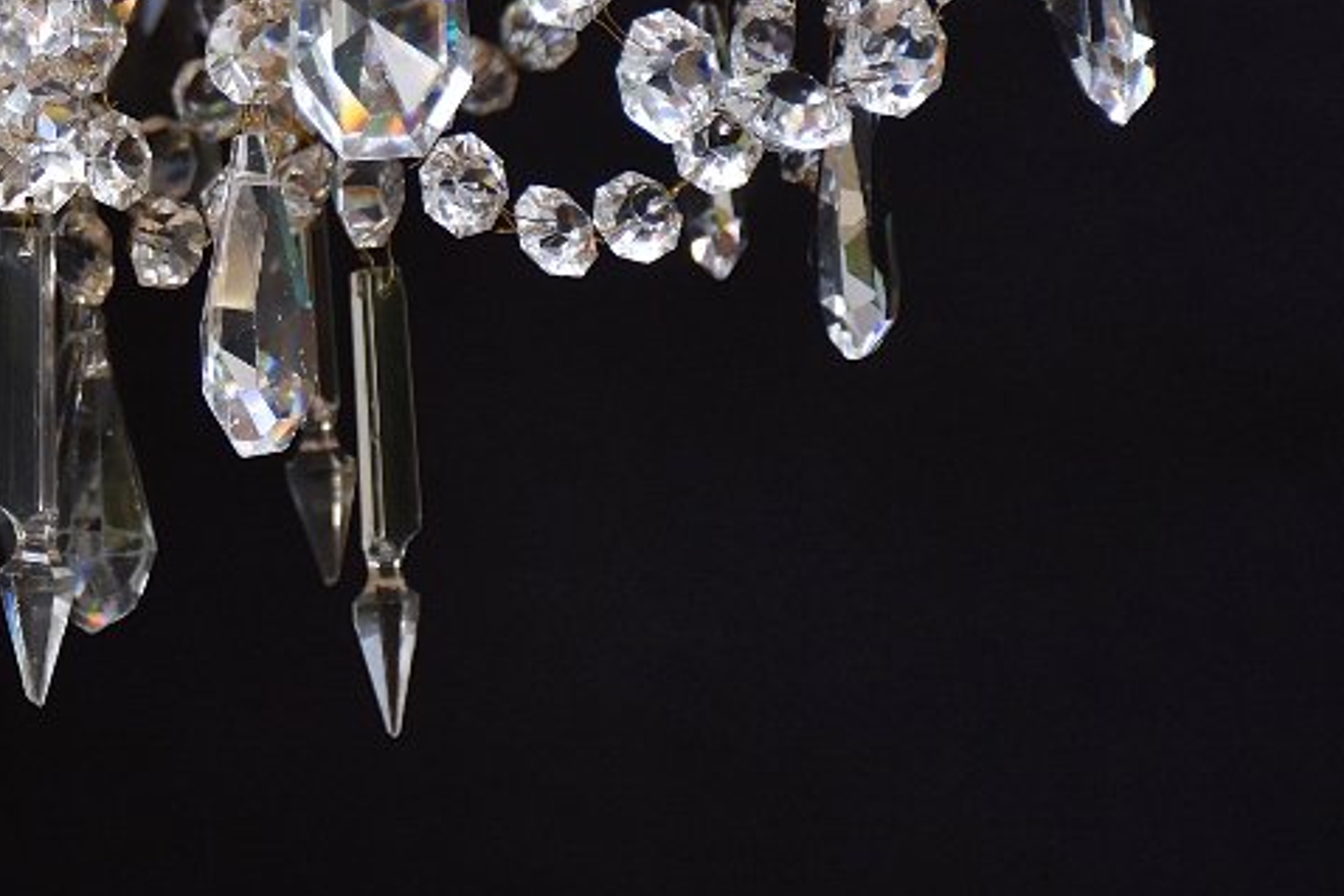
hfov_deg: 9.0
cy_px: -37
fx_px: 8439
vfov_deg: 6.1
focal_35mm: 226
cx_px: -211
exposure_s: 1/160
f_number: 5
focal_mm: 60
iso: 640
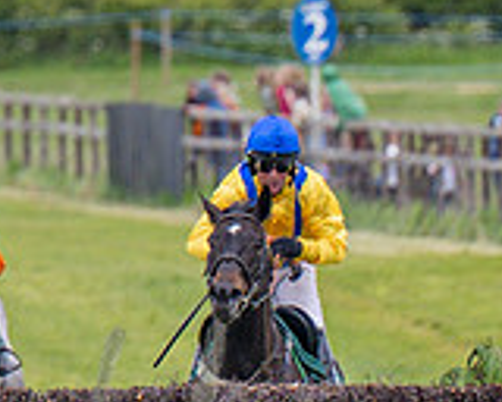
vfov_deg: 0.9
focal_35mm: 1665
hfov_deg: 1.2
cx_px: -194
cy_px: 137
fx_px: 24737
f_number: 2.8
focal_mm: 175
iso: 200
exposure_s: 1/1600
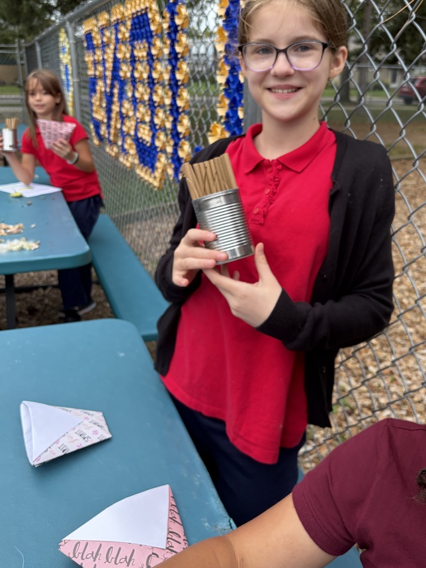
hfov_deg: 45.3
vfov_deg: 58.0
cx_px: 244
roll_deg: -1.4
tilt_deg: -17.6
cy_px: 231
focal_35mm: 31
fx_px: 509
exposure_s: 1/566
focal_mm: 5.96
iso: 64
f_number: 1.6
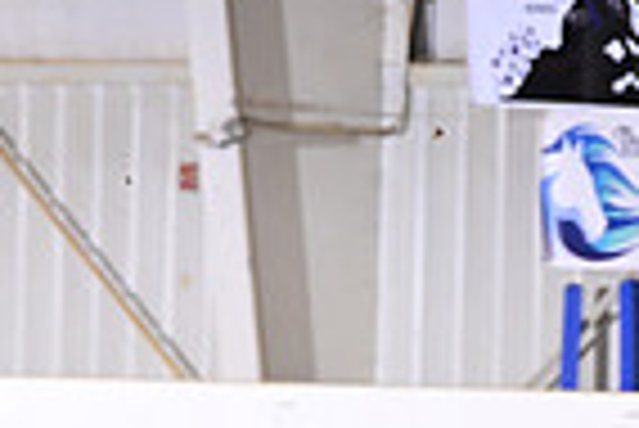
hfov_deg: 2.5
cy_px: 516
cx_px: -639
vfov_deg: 1.7
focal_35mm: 819
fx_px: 14552
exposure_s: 1/200
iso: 2500
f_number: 4
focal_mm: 200
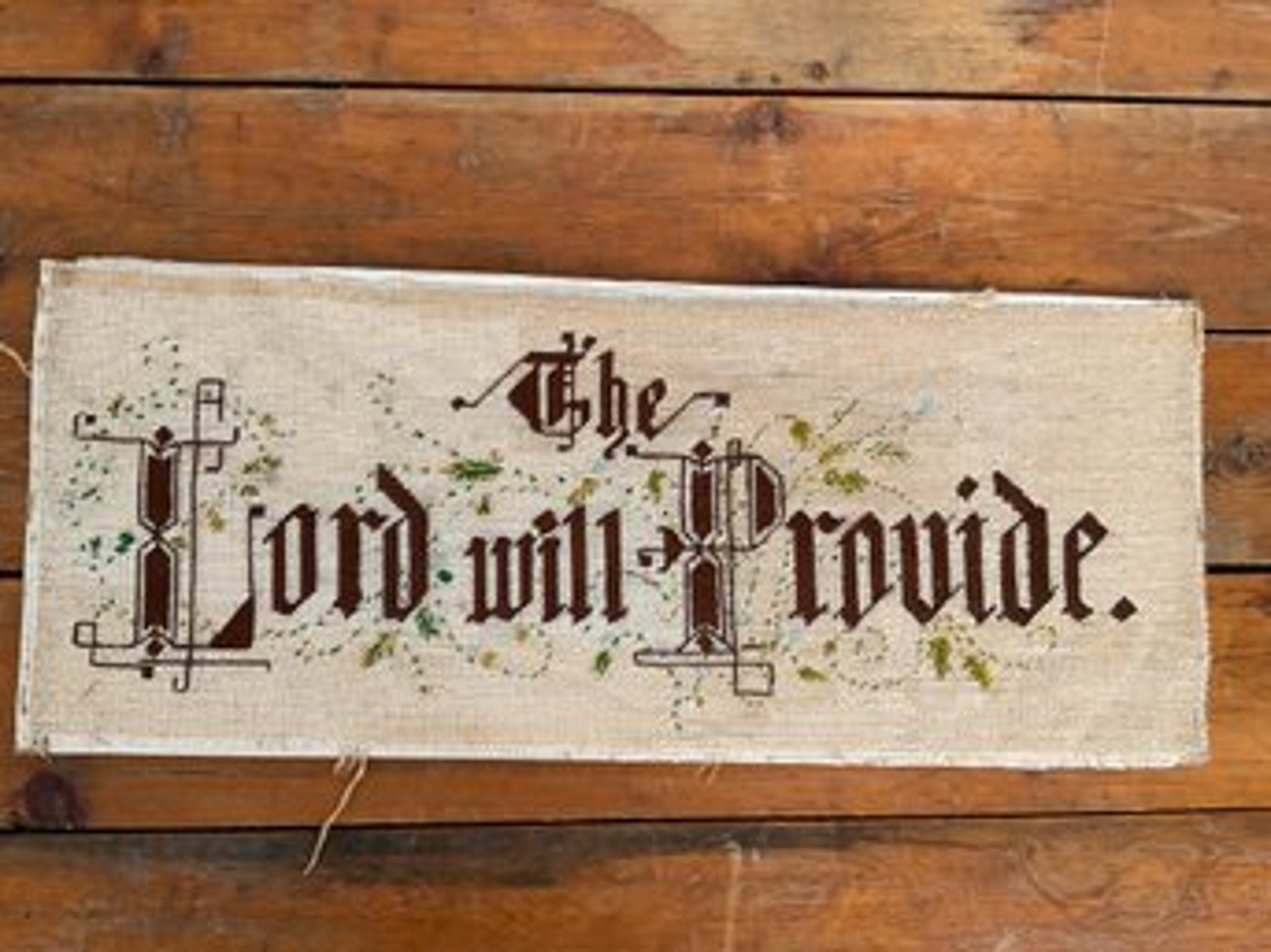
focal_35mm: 29
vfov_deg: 48.2
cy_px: 476
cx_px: 636
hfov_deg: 61.7
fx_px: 1064
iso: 40
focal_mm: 3
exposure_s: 1/122
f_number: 1.8
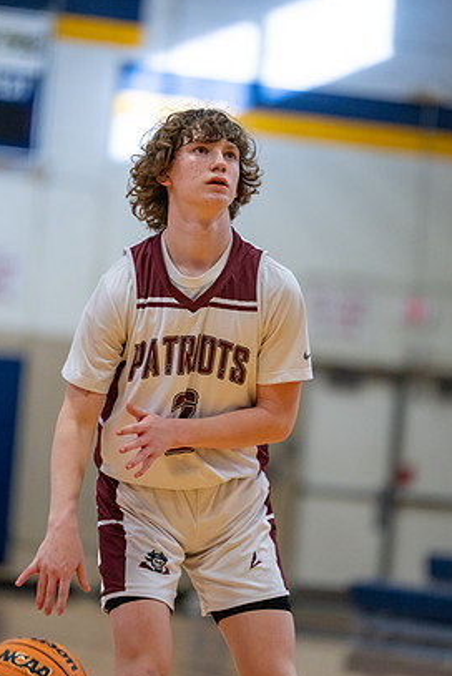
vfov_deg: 9.7
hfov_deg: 6.5
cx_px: 213
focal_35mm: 211
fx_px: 3967
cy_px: 327
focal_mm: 191
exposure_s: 1/1000
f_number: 2.8
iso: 5000
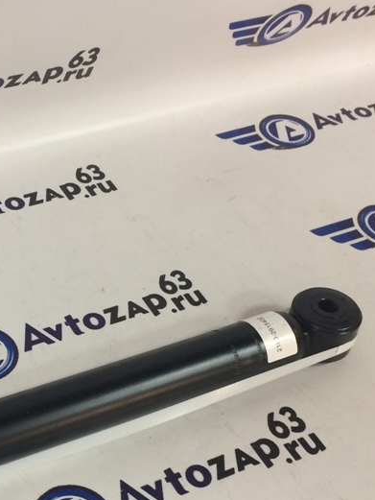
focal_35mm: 57
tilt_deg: -50.0
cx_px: 50
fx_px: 823
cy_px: 321
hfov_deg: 25.0
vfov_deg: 33.6
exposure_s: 1/33
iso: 100
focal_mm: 4.15
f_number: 2.2
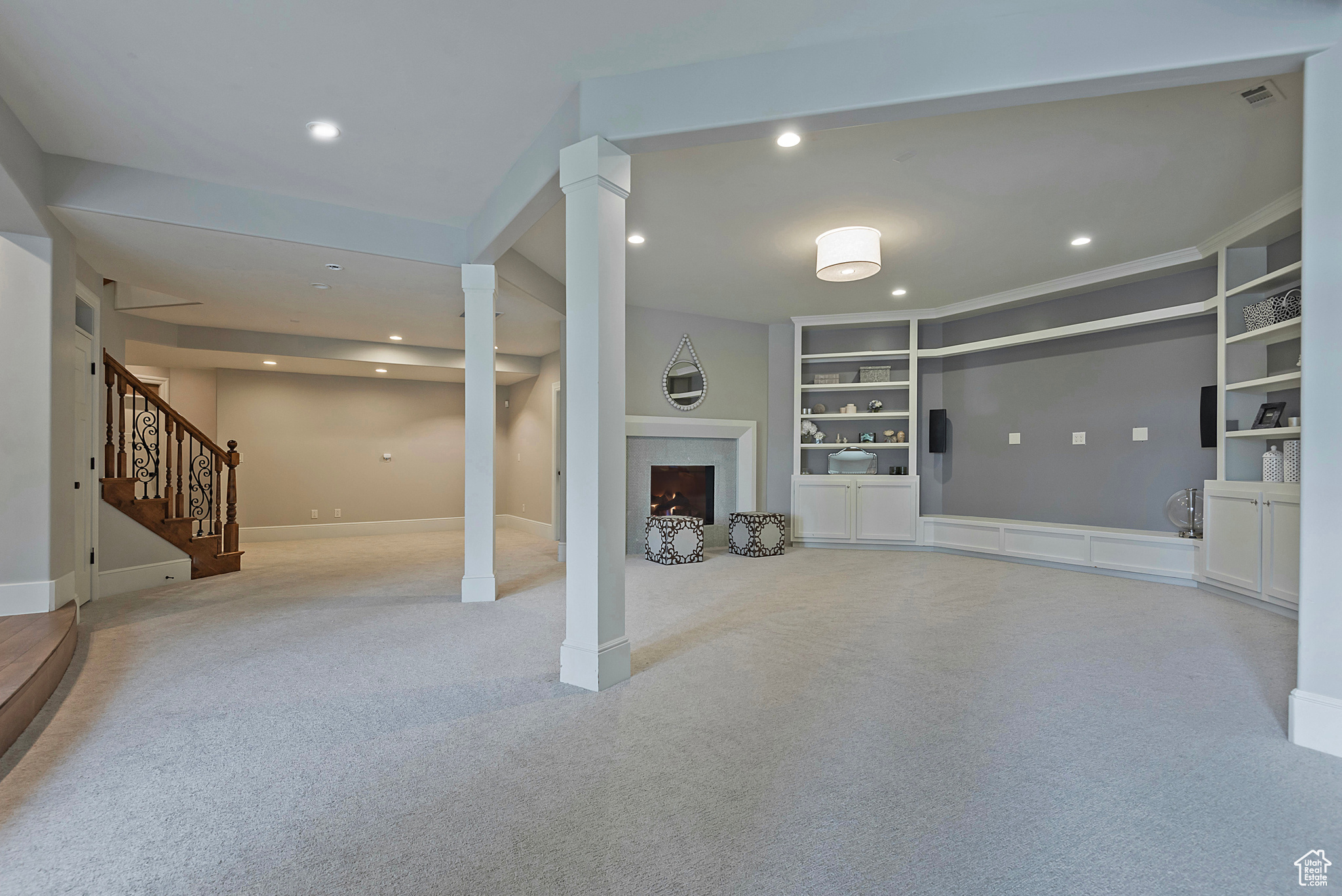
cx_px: 671
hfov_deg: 96.7
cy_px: 448
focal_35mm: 16
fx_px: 597
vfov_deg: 73.8
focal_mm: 16
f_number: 6.3
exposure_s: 1/15
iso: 640
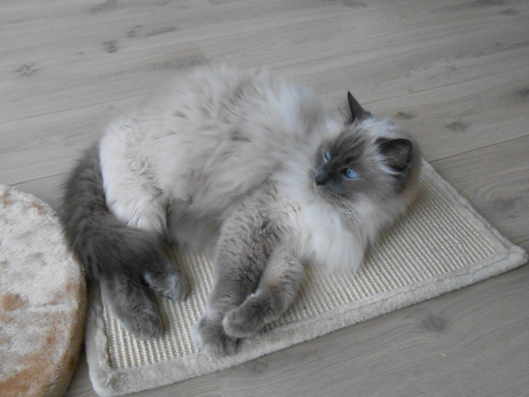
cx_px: 264
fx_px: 520
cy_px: 198
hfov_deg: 54.0
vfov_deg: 41.8
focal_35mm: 34
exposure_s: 1/80
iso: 800
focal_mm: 6
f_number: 3.9
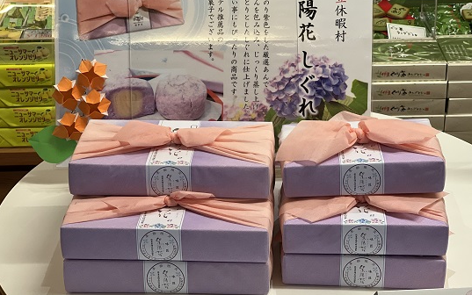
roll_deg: +0.9
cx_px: 236
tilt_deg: -24.5
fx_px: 1055
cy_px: 130
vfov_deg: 15.9
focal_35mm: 82
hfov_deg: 25.2
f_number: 2.8
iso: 125
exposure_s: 1/33
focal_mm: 9
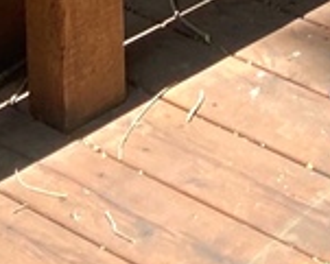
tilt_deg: -1.3
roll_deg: -0.1
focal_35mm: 195
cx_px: 826
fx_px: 1906
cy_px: -829
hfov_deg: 8.8
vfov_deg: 6.3
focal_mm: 3.99
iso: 20
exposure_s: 1/122
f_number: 1.8
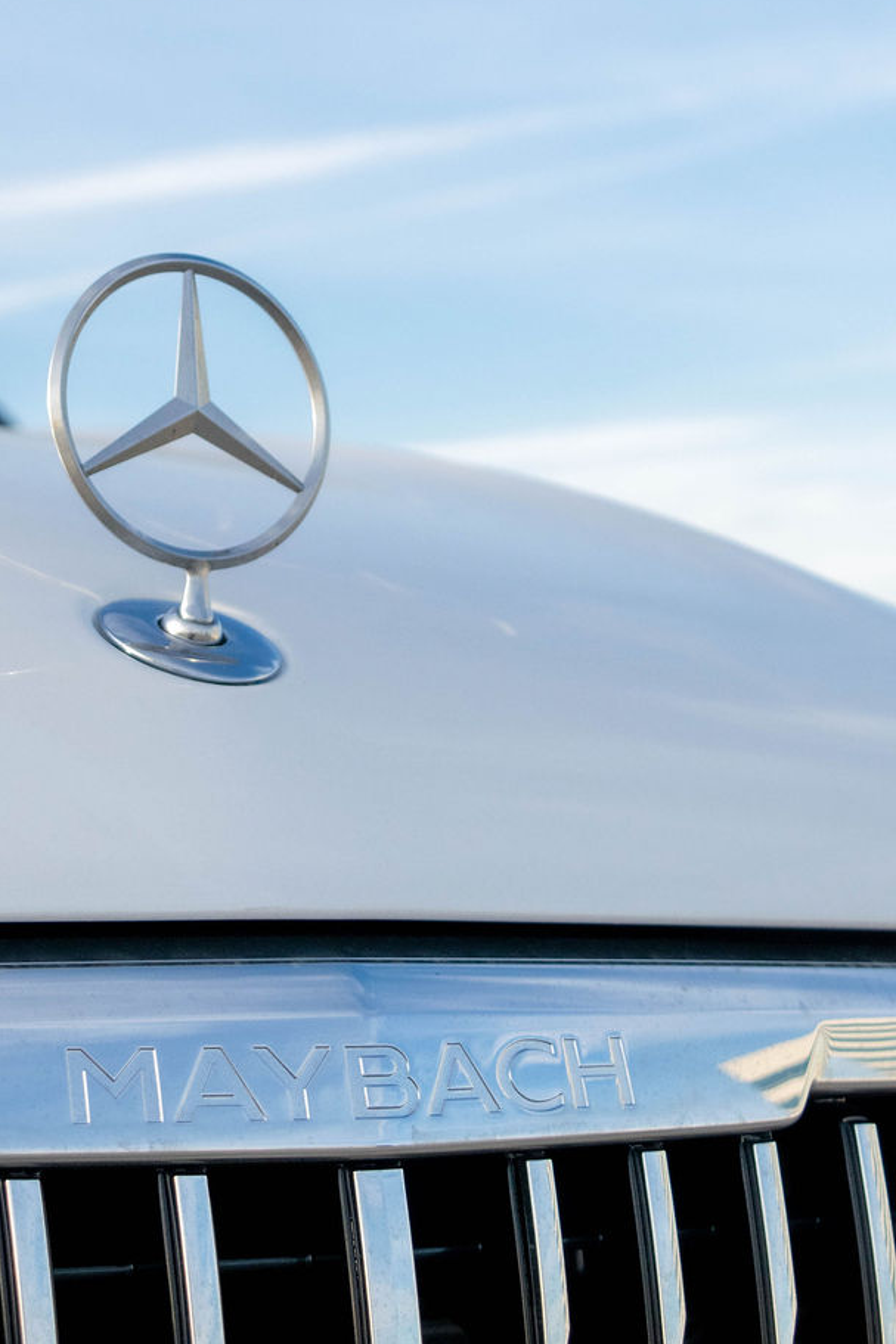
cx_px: 235
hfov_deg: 15.8
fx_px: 3212
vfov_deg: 23.4
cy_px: 344
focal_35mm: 86
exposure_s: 1/1600
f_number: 6.3
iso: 400
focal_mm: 34
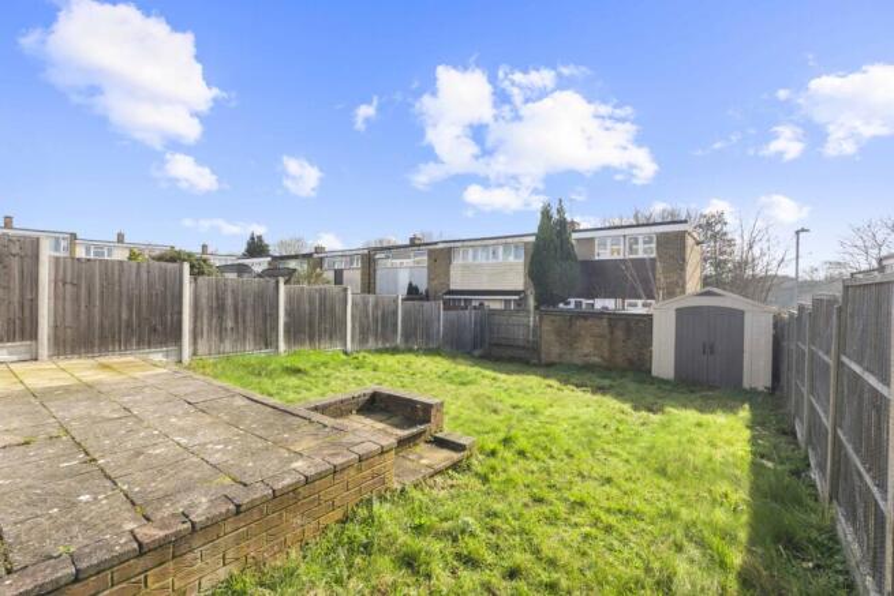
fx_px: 410
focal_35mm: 16
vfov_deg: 72.1
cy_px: 298
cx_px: 447
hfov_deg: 95.0
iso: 320
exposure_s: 1/80
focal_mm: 16.5
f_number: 8
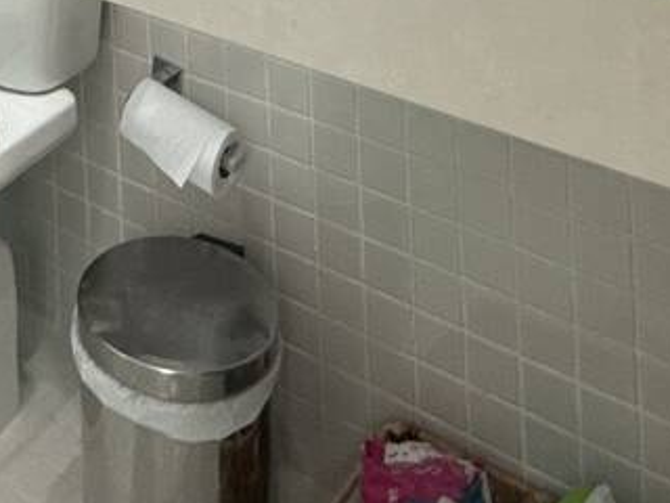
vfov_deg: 16.8
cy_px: -526
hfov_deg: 28.6
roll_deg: +1.3
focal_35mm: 63
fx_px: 1219
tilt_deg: +1.1
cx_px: -21
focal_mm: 2.22
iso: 320
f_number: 2.2
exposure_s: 1/120
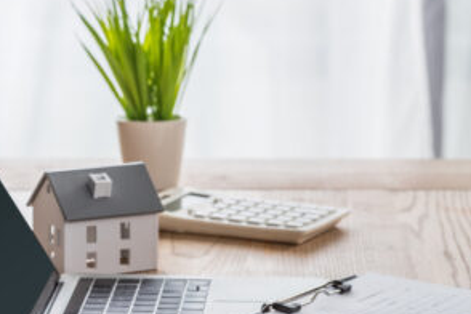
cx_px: 296
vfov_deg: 7.1
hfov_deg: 10.6
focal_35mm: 194
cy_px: 182
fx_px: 2538
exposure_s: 1/200
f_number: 7.1
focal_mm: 95
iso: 160
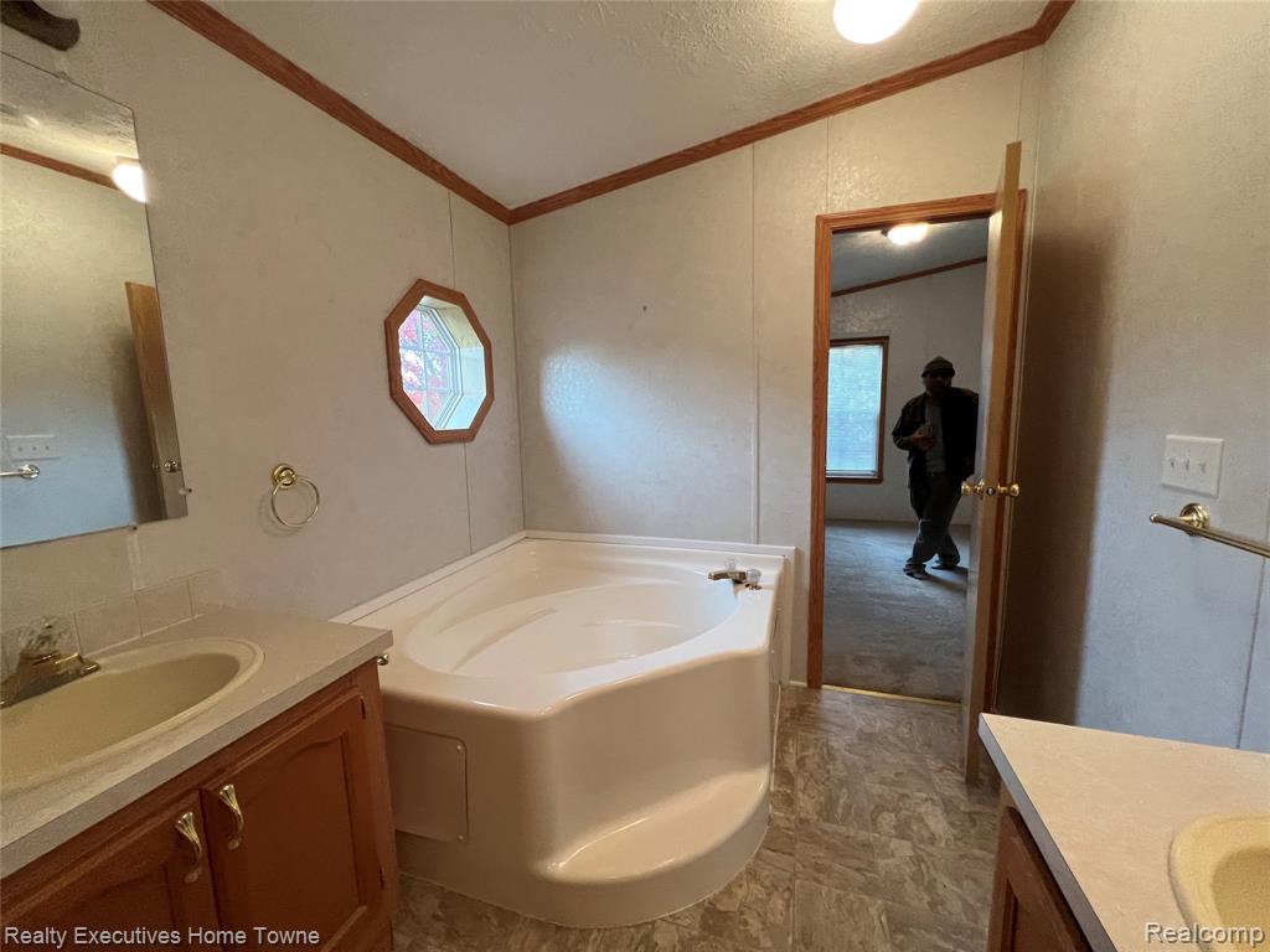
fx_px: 477
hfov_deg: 106.2
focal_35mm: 13
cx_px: 635
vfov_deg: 89.9
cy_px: 476
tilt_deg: -6.5
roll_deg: +0.9
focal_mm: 1.57
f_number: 1.8
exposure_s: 1/120
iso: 250
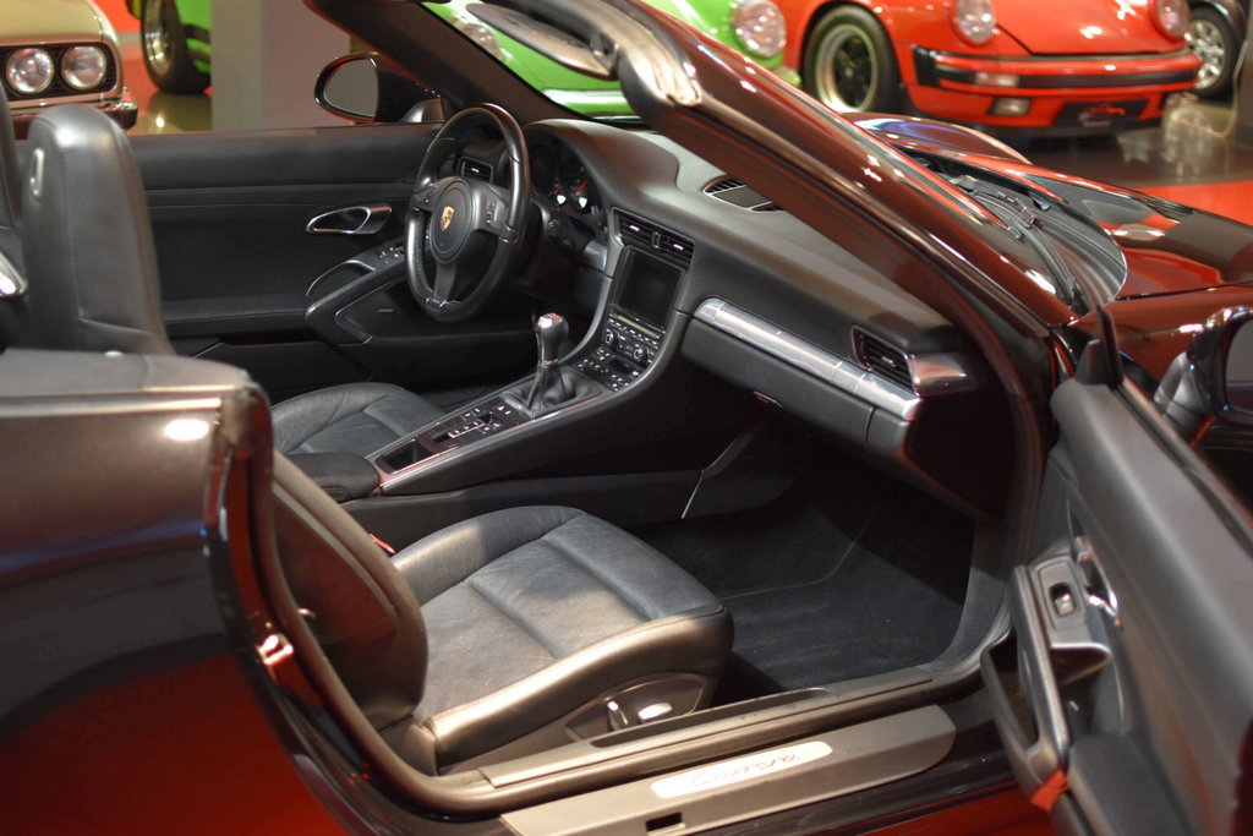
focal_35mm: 52
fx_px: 1827
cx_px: 626
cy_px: 418
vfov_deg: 25.8
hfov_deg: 37.8
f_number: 1.8
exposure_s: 1/60
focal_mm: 35
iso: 1800
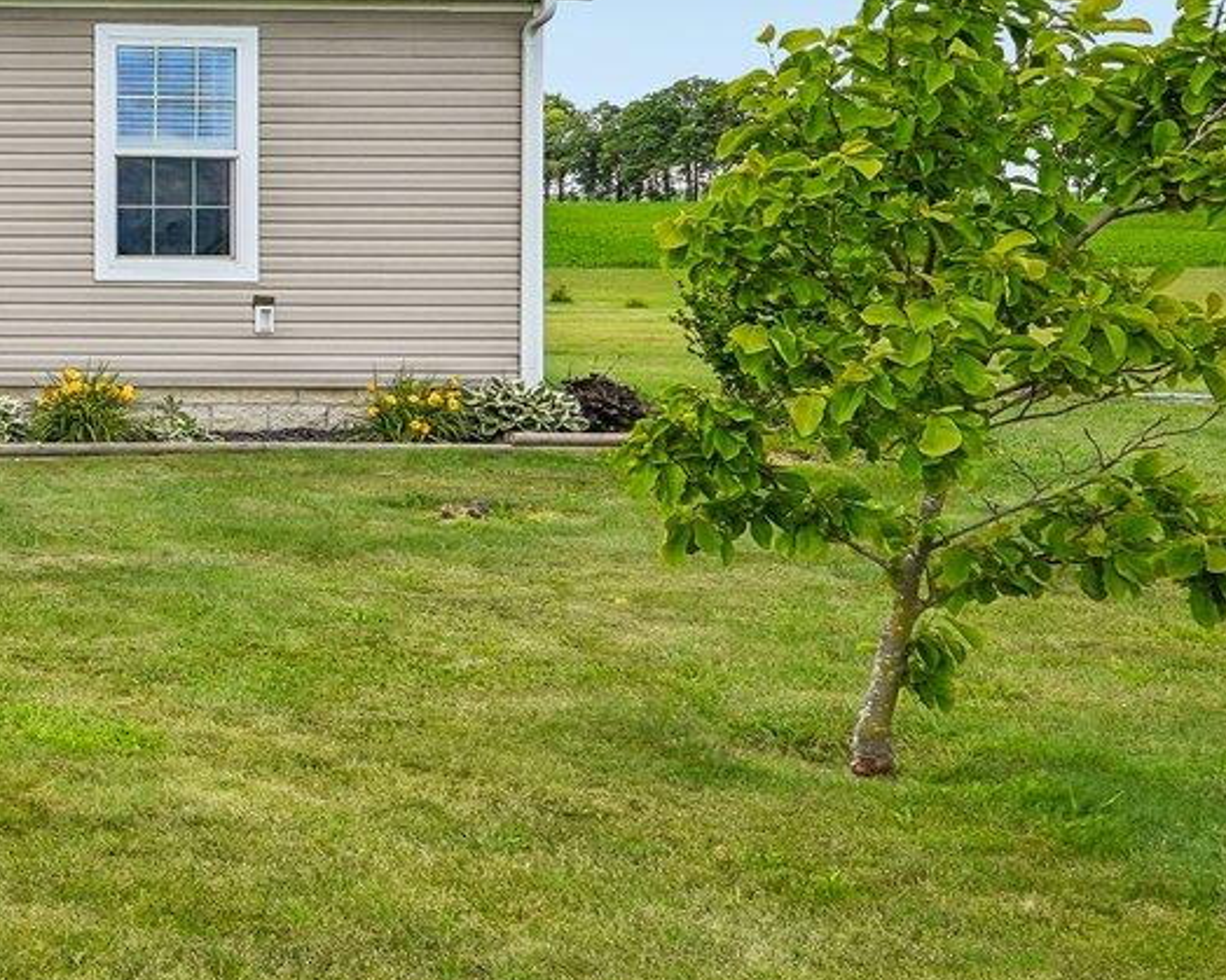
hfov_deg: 20.7
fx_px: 2461
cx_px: -905
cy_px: 287
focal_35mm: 68
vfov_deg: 22.4
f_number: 8
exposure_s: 1/400
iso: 100
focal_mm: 18.5
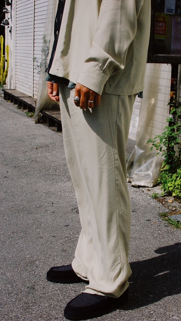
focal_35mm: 56
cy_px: 160
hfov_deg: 21.6
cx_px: 108
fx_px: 474
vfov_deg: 37.5
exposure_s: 1/1000
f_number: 16
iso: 800
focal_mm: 35
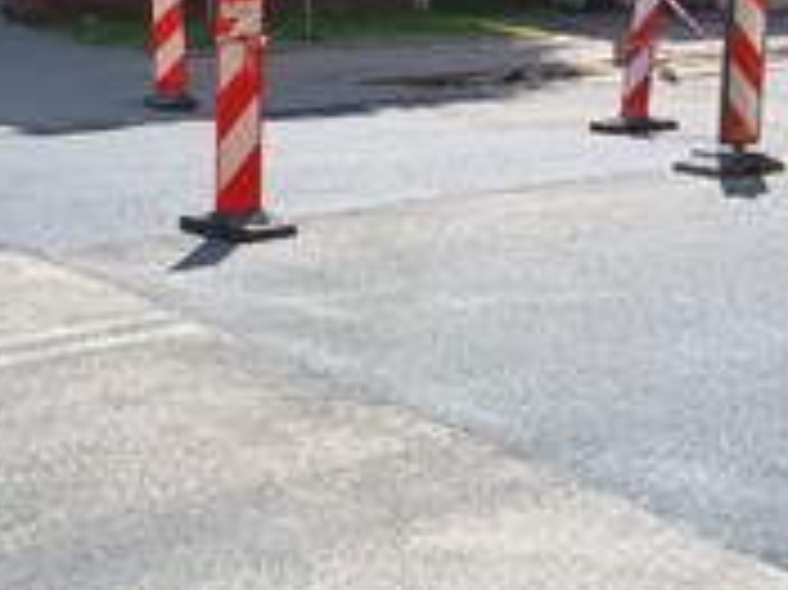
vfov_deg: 18.2
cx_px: 349
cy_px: 108
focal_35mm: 80
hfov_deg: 24.4
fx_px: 1820
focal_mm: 5.27
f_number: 1.7
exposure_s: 1/330
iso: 50
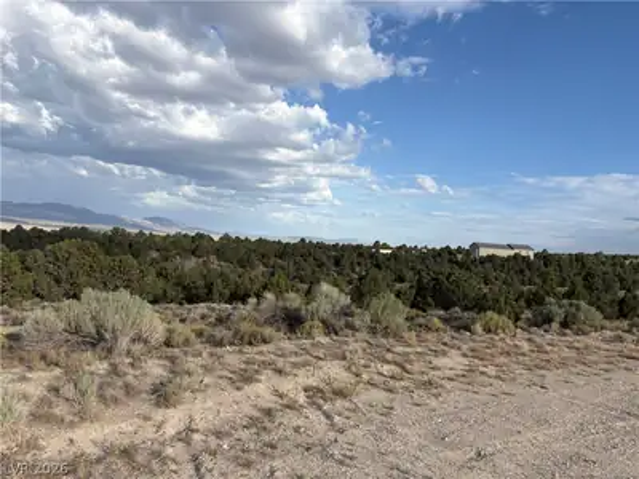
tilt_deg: +0.8
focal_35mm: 26
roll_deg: -4.4
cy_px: 240
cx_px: 320
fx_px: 480
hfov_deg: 67.3
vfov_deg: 53.1
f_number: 1.6
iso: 50
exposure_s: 1/3448
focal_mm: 5.96
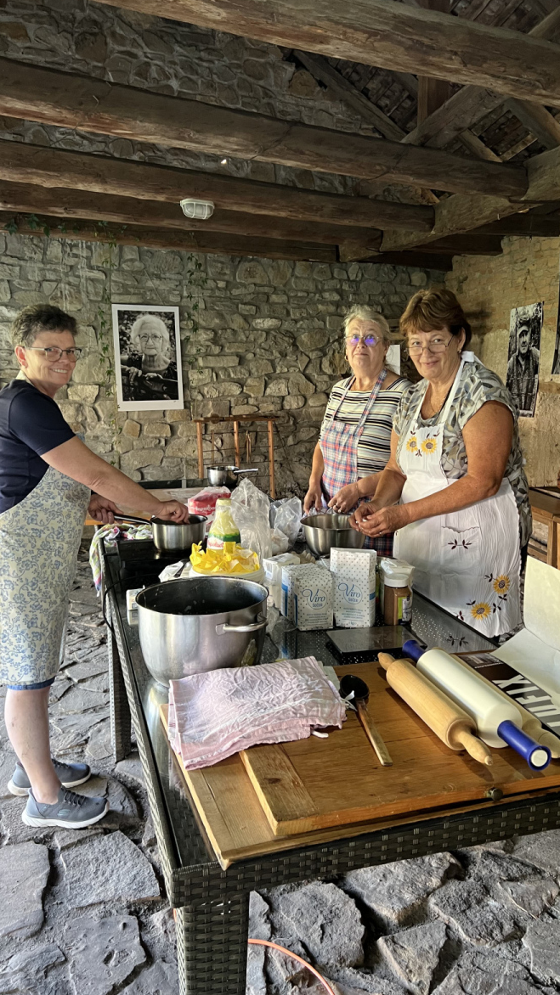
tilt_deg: -8.1
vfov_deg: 66.1
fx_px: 766
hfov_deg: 40.1
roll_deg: +0.4
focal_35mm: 29
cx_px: 305
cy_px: 490
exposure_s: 1/50
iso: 250
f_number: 1.5
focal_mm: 5.7
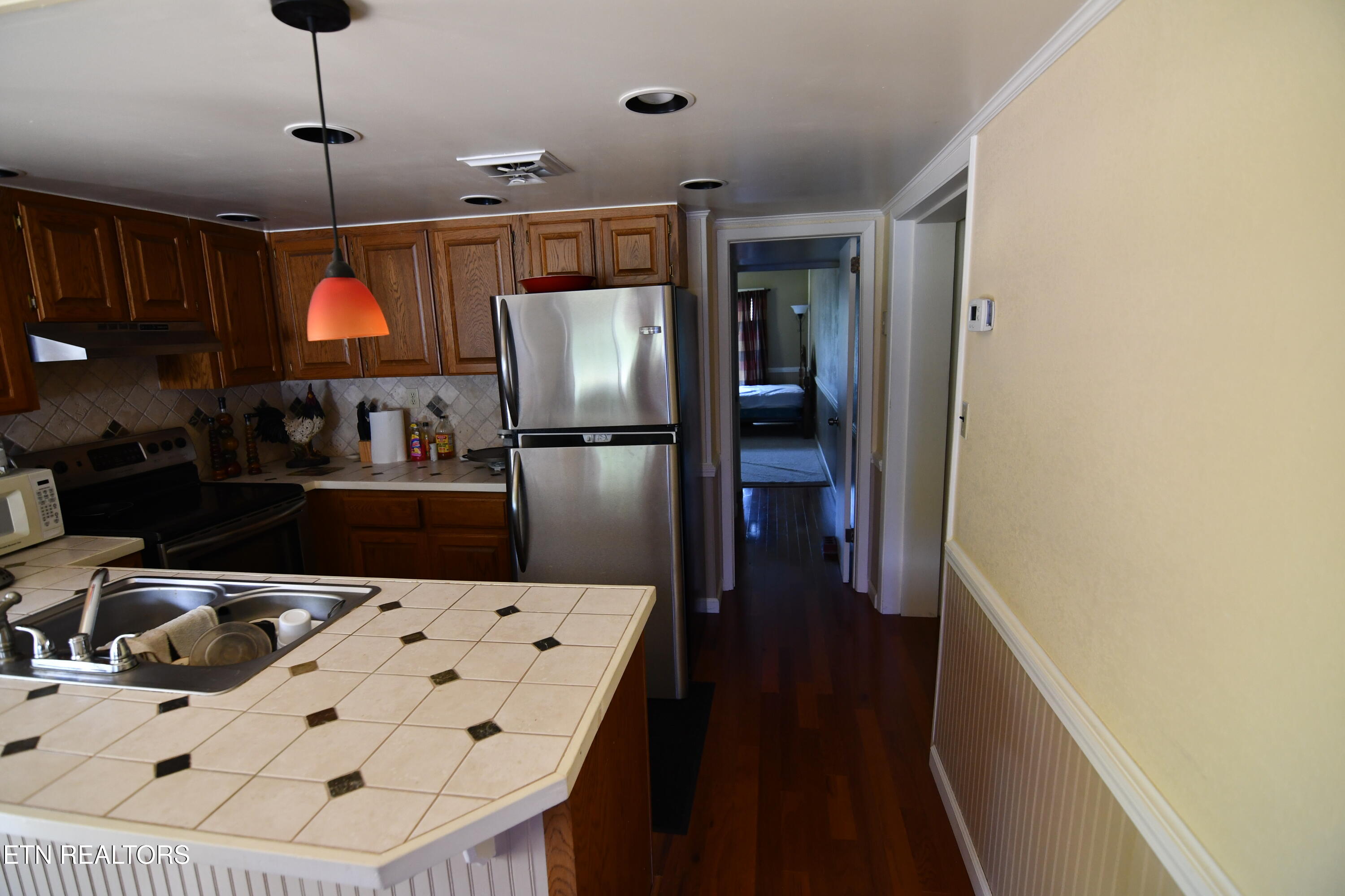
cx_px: 672
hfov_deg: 93.3
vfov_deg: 70.4
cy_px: 448
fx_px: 635
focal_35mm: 17
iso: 800
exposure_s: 1/160
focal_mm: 11.5
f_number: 2.8
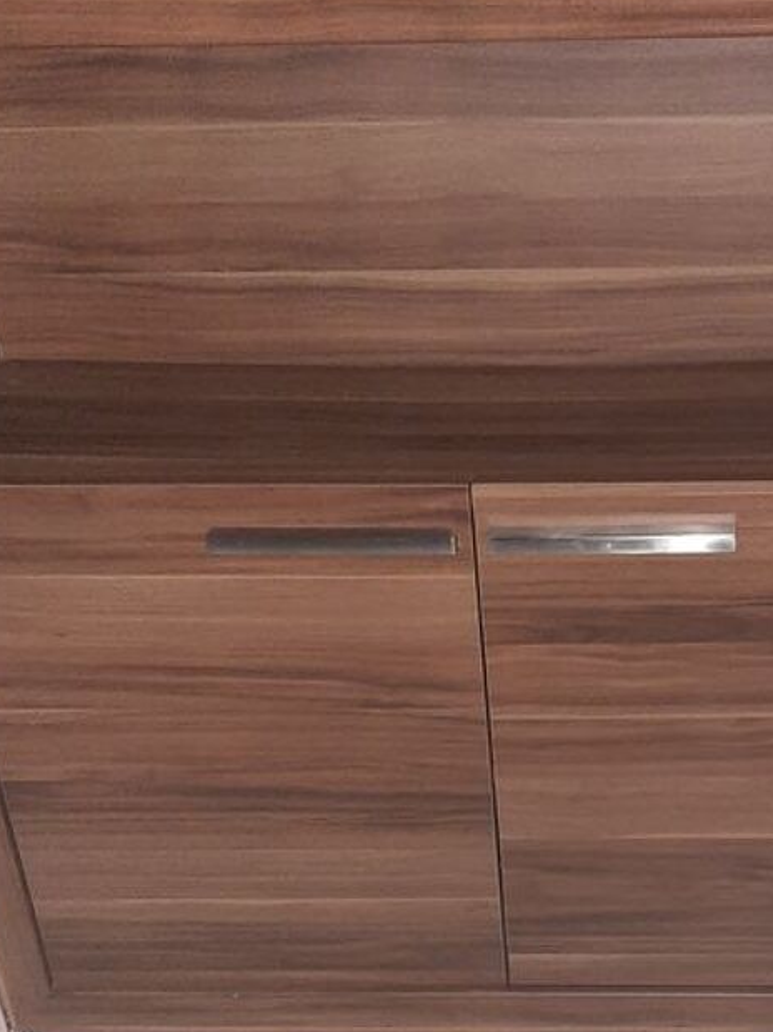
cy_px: 769
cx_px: 626
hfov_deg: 25.6
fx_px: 1668
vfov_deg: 33.7
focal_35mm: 56
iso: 1000
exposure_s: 1/20
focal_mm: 3.93
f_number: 1.7
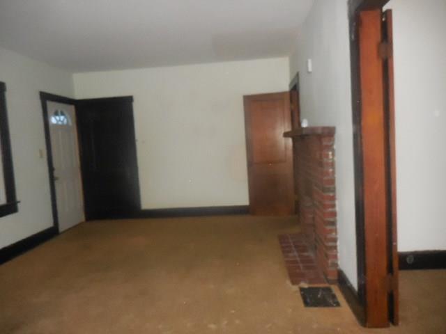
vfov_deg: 54.9
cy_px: 167
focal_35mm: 25
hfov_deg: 69.4
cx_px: 223
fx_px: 322
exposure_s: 1/25
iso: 1250
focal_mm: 4.5
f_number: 3.7
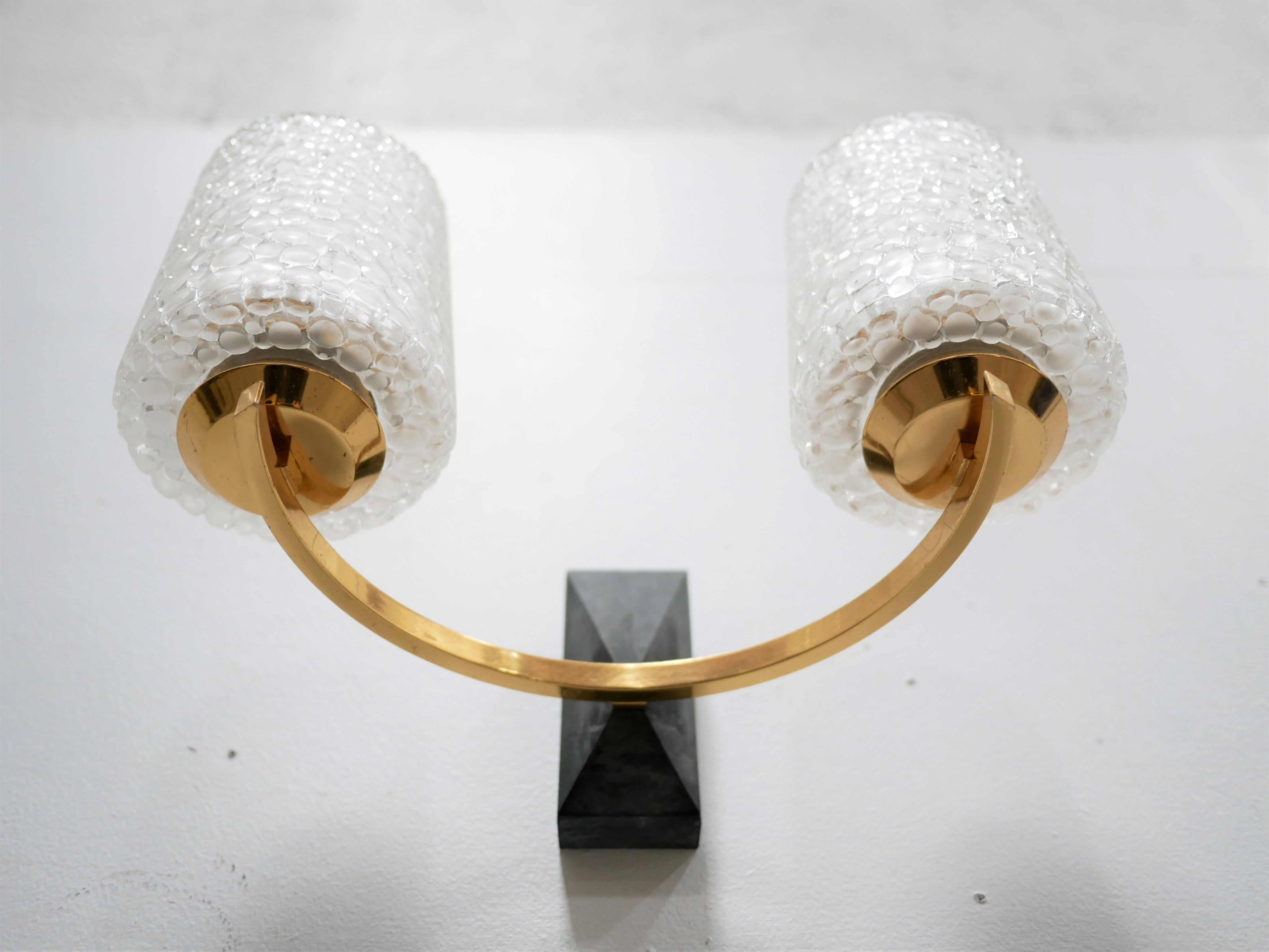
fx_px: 1467
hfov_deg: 46.8
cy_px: 476
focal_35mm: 40
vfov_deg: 36.0
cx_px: 634
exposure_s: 1/60
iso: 500
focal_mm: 20
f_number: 1.7
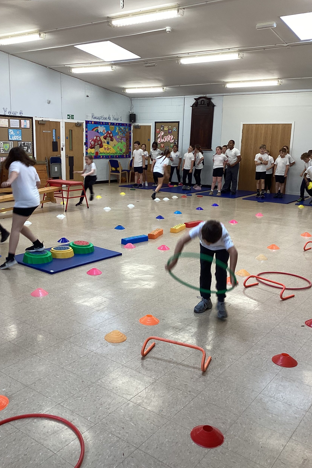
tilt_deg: -12.7
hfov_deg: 39.9
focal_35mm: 33
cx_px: 142
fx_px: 429
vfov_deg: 57.2
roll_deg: -0.3
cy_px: 232
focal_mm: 3.3
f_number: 2.4
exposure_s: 1/50
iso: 50
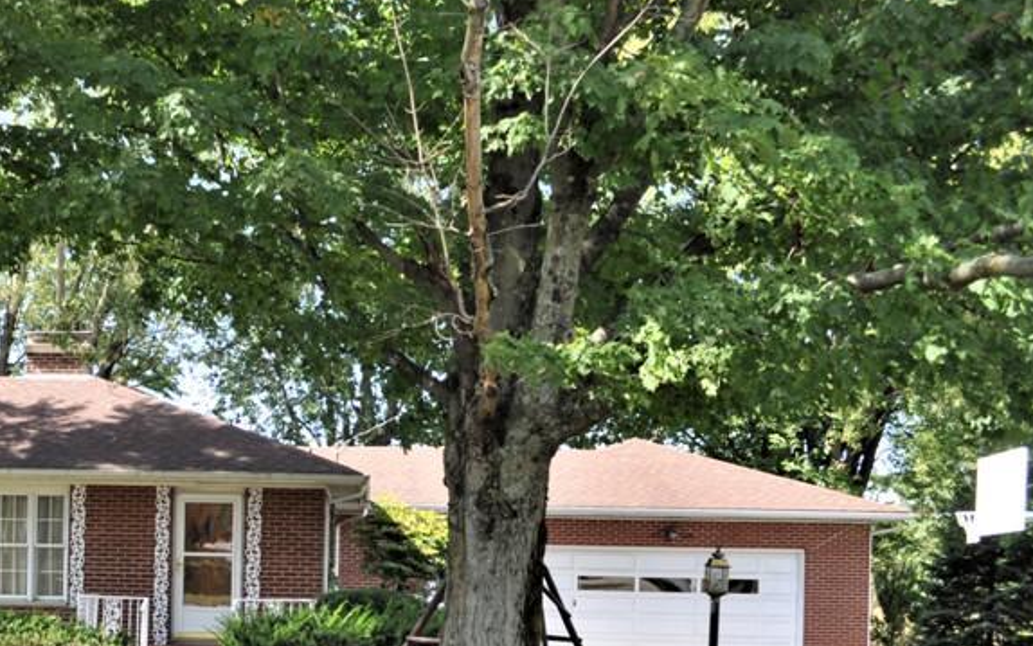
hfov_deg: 38.9
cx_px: 157
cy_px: 538
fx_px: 1380
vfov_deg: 25.8
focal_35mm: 49
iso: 200
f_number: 6.3
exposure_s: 1/160
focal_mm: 18
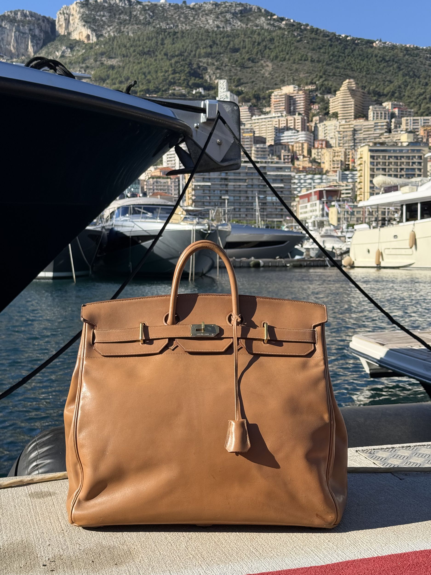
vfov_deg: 39.7
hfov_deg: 30.3
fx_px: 797
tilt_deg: -2.2
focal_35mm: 48
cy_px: 288
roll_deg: +0.1
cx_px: 216
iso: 64
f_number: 1.78
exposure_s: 1/2865
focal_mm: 6.76
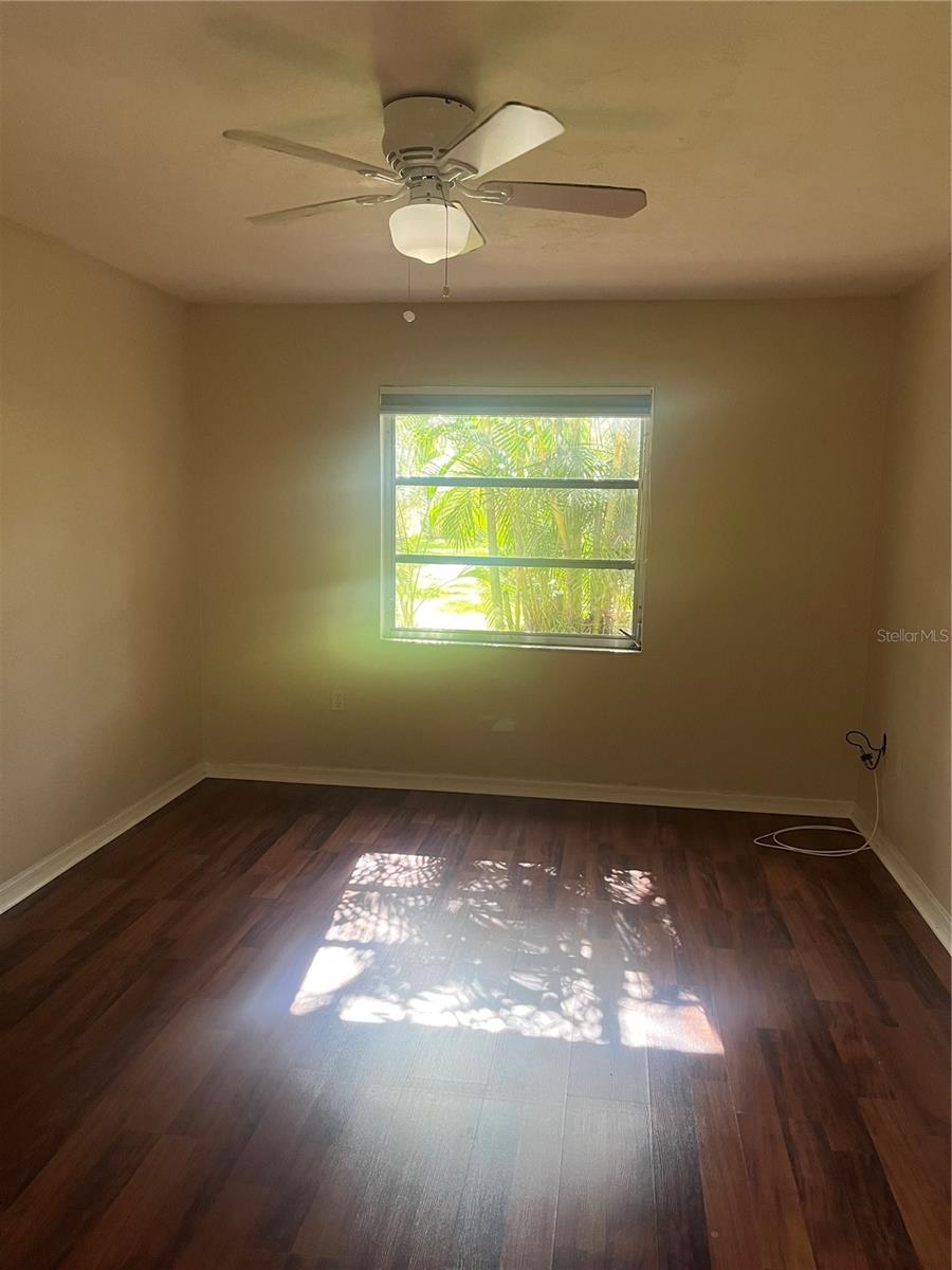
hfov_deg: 53.1
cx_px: 476
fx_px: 953
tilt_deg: -8.3
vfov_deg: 67.3
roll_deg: -0.6
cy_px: 635
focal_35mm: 26
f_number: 1.6
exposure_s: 1/60
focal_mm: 5.1
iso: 200
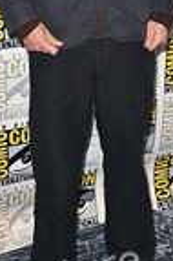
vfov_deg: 20.4
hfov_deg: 13.9
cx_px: 106
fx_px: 708
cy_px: 22
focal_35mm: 98
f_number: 4.5
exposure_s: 1/250
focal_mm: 35
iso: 1600
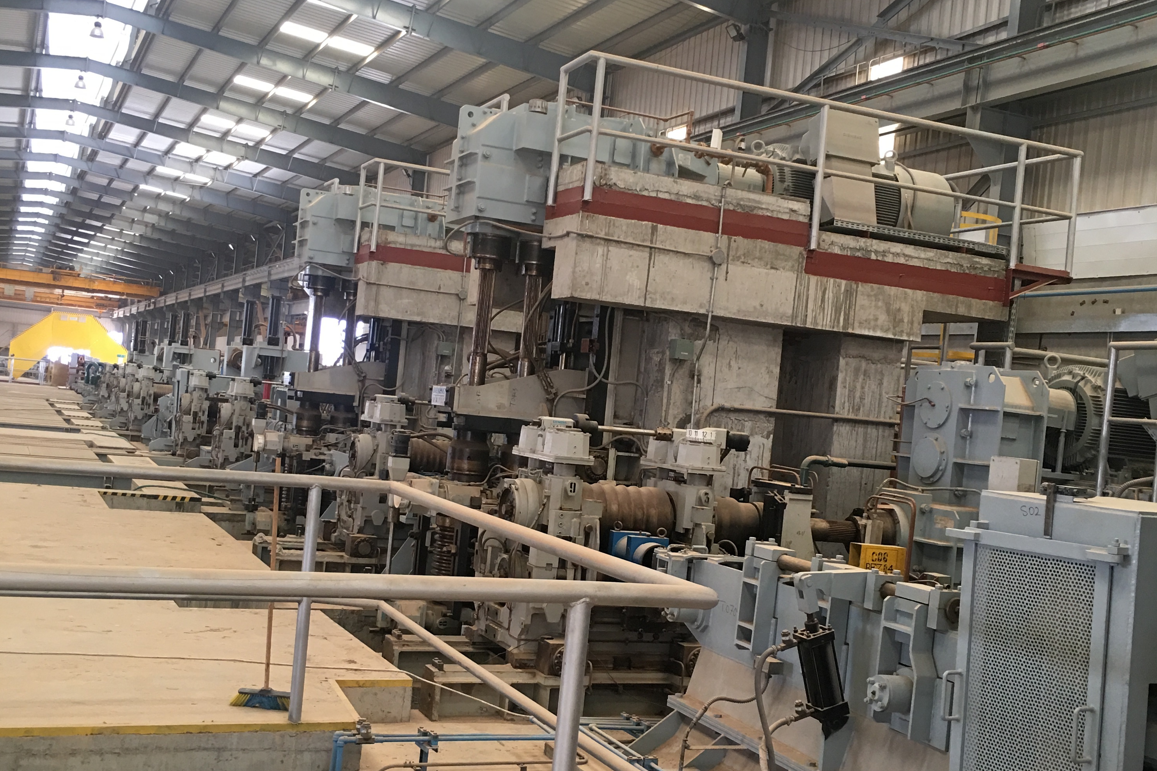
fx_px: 1318
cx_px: 580
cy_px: 427
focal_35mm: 41
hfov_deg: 47.4
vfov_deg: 32.6
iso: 64
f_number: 2.2
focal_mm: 4.15
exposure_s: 1/33
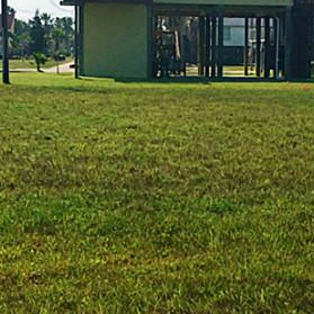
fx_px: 965
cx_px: 225
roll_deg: -1.5
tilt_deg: -5.6
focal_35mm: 94
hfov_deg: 18.4
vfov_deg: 18.5
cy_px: 170
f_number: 2.2
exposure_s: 1/4049
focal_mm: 4.15
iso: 25
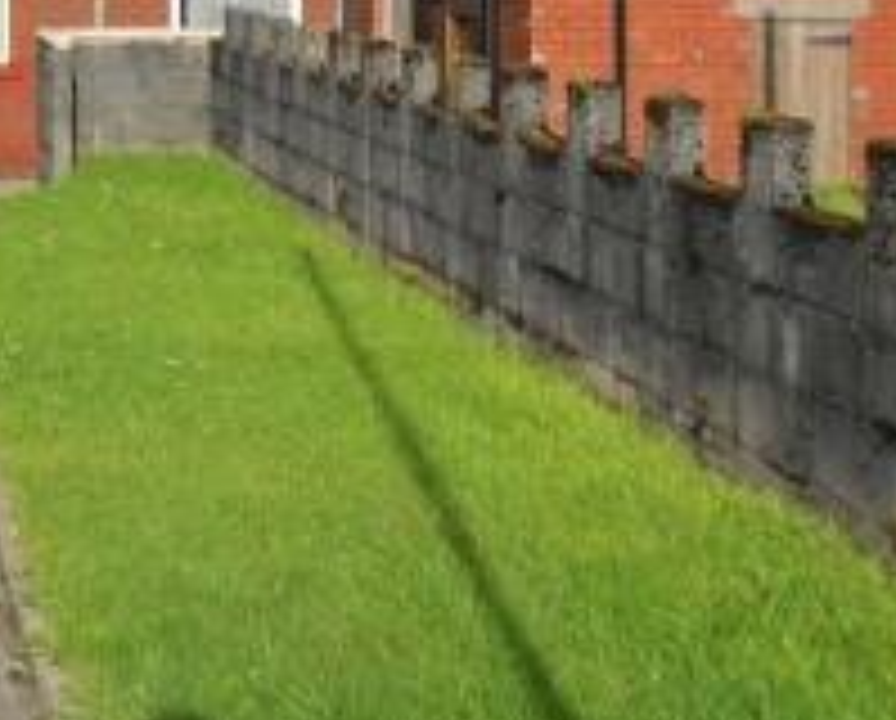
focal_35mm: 77
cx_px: -214
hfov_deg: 22.5
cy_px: -65
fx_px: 2046
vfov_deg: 19.2
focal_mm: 4.9
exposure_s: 1/250
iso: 100
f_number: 8.9
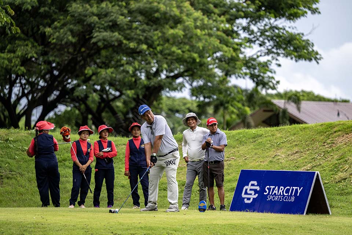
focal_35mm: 155
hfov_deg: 13.2
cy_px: 118
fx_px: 1515
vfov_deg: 8.9
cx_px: 176
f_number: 2.8
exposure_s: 1/3200
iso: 500
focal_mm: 155
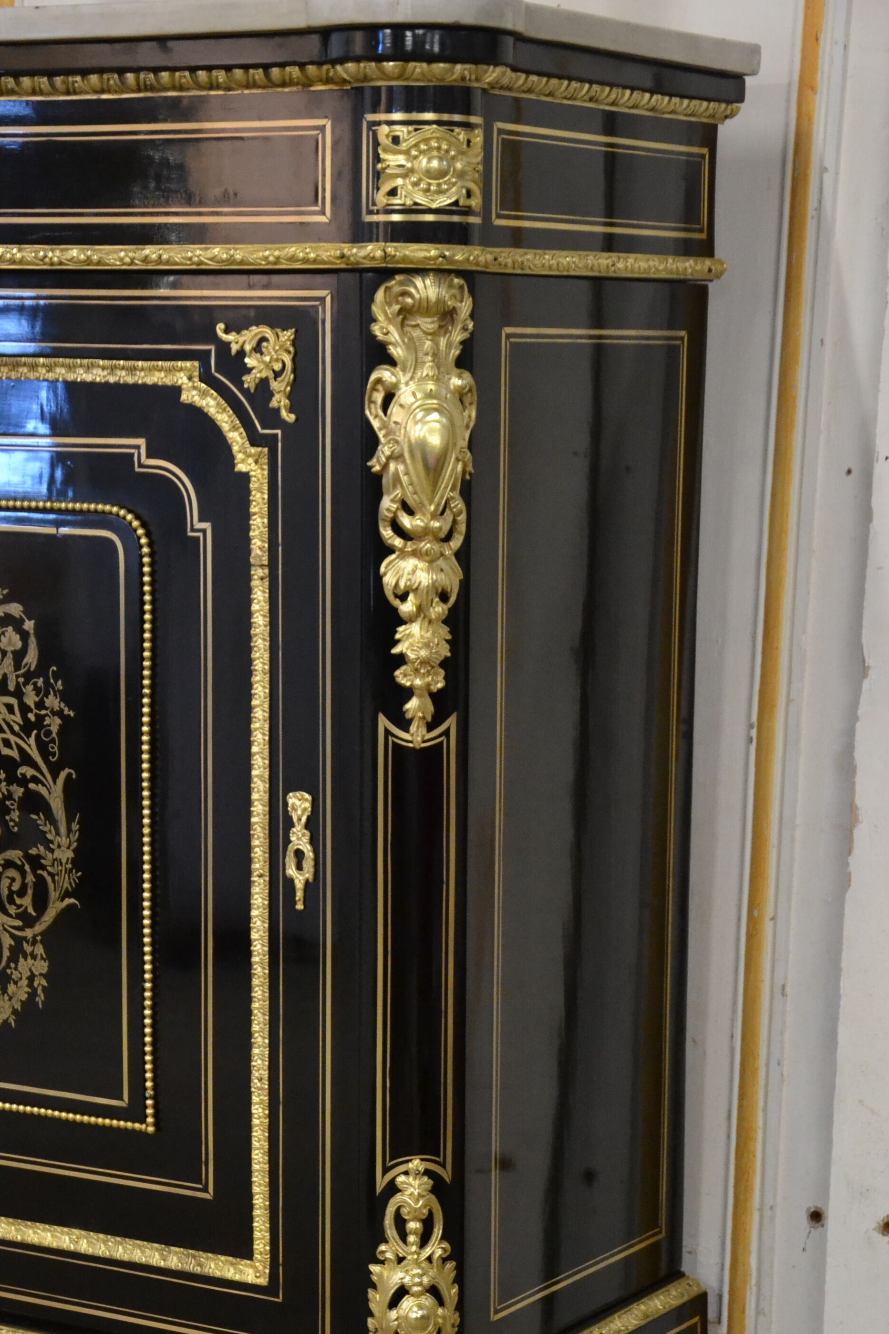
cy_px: 808
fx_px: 3296
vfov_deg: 22.8
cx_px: 404
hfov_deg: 15.4
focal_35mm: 89
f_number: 4.8
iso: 3200
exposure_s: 1/30
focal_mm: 48
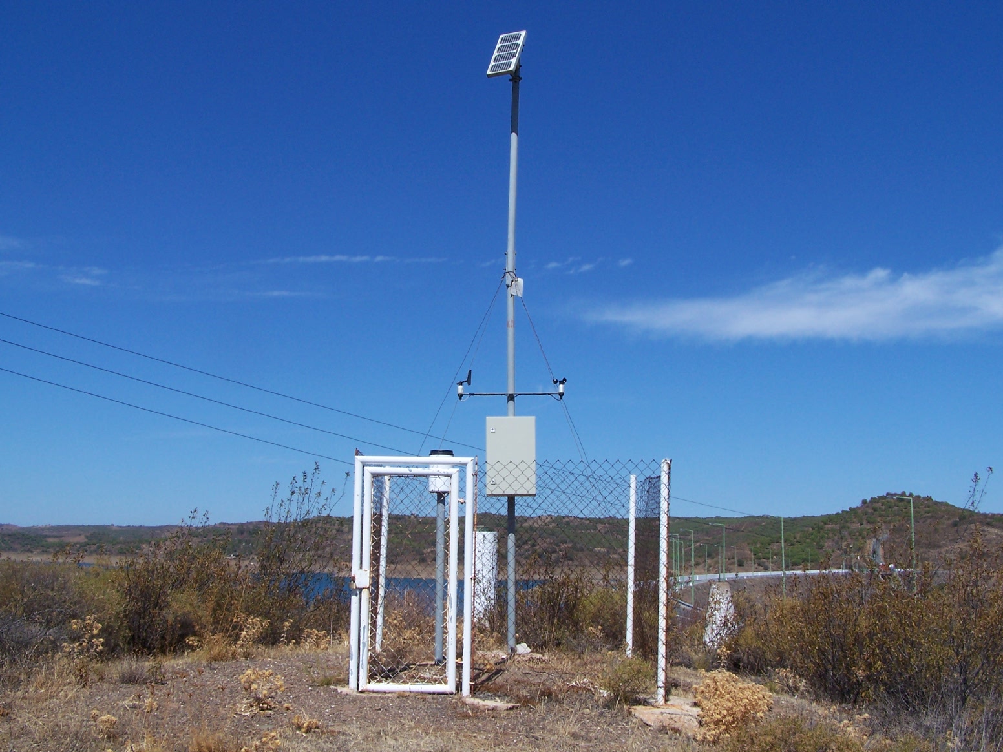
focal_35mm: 38
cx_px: 502
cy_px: 376
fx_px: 1101
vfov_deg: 37.7
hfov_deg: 49.0
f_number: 5.6
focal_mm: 6.3
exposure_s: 1/640
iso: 80
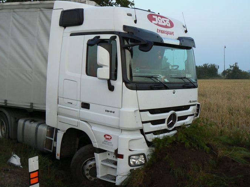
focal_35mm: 43
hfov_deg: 43.8
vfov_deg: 33.6
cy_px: 103
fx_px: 310
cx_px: 112
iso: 100
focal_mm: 6
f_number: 2.8
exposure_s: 1/30
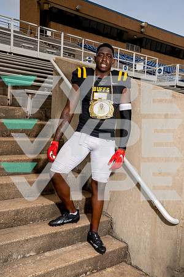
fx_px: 291
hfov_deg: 35.1
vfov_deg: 50.7
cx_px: 92
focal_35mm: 38
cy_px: 138
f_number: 9
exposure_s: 1/250
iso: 100
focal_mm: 38
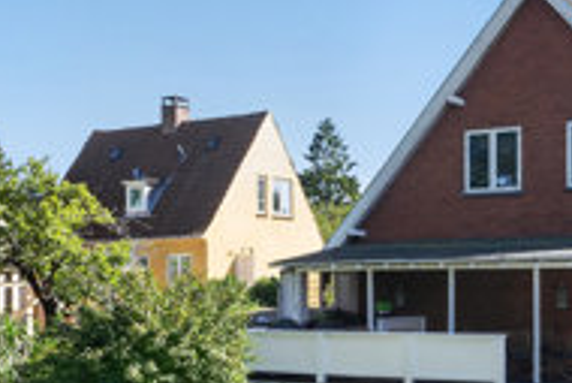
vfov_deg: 21.5
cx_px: 370
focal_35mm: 63
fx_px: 1002
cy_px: 279
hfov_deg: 31.7
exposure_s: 1/200
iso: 400
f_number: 8
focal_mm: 30
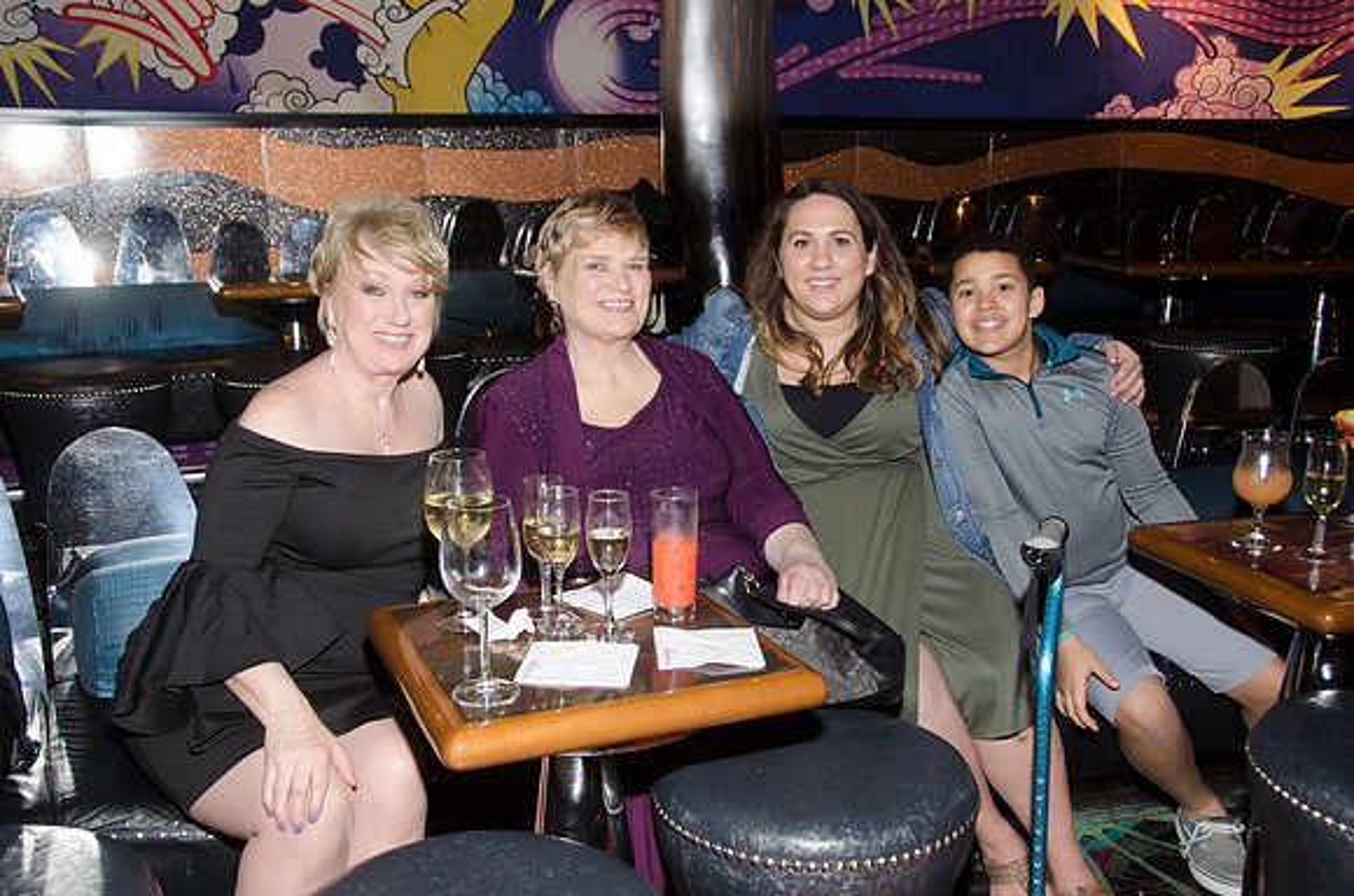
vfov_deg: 39.8
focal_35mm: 33
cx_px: 677
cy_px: 448
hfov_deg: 57.3
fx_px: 1238
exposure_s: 1/60
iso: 400
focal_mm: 22
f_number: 5.6
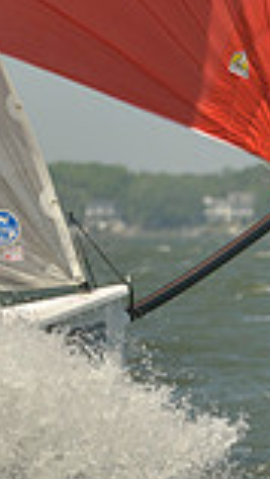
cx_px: -455
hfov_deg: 1.6
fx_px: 9790
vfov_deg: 2.8
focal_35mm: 770
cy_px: 165
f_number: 9
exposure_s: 1/1250
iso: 280
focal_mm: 200
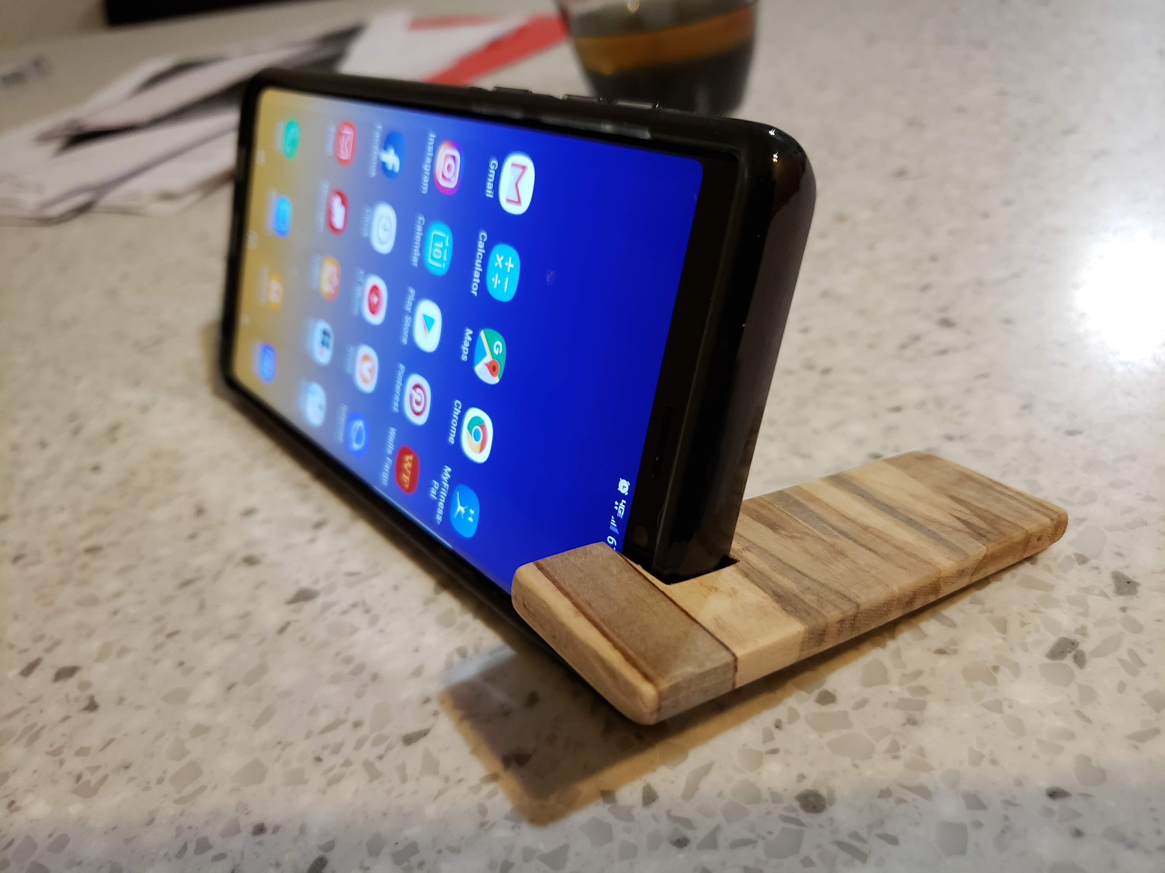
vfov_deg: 53.1
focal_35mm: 26
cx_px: 582
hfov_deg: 67.3
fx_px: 875
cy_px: 436
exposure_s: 1/20
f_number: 1.5
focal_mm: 4.3
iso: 250
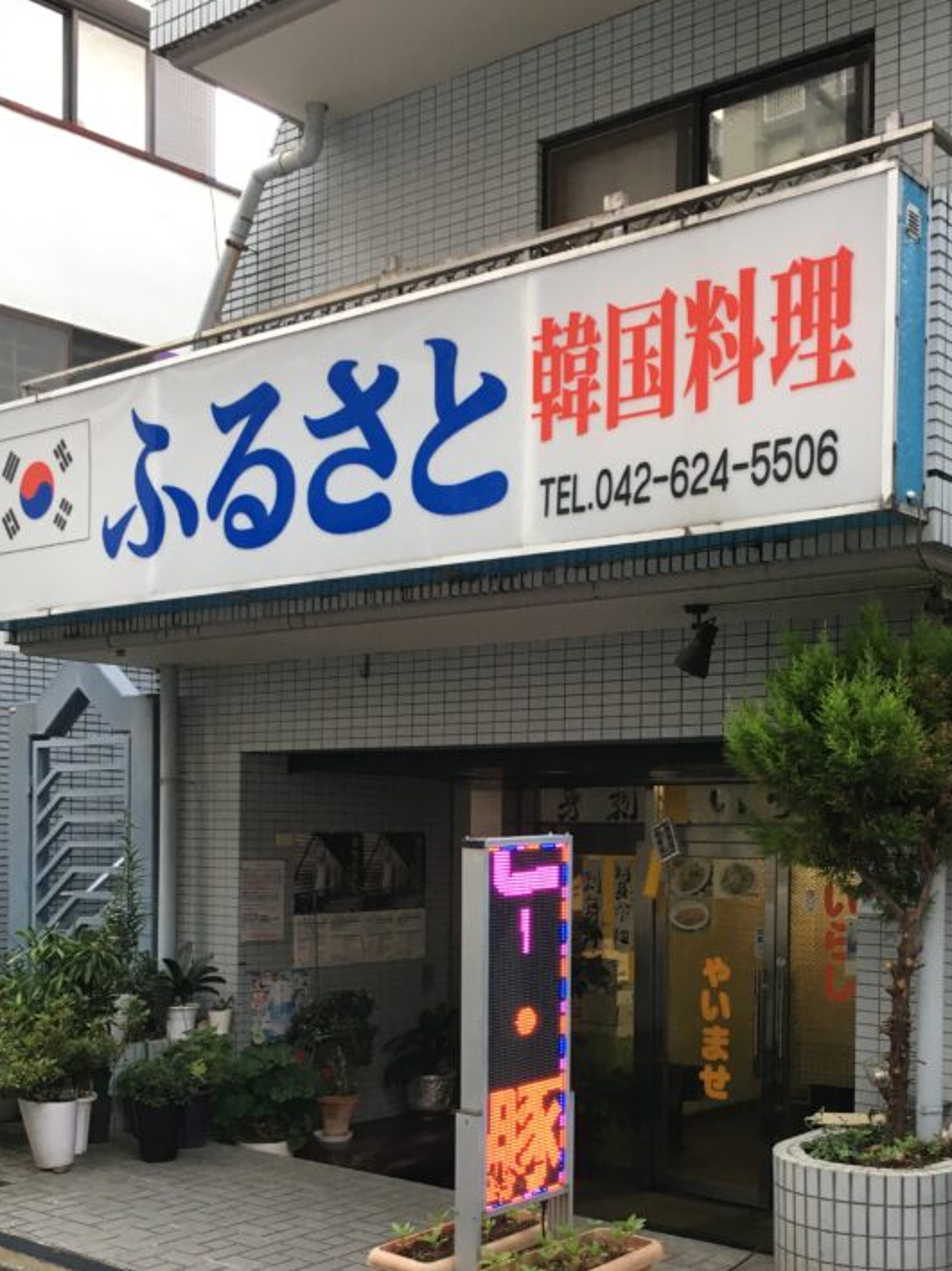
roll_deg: -1.9
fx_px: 1541
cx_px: 533
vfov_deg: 44.1
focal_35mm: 42
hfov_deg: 34.3
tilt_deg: -1.2
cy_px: 858
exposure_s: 1/30
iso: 64
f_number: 2.2
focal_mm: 4.15
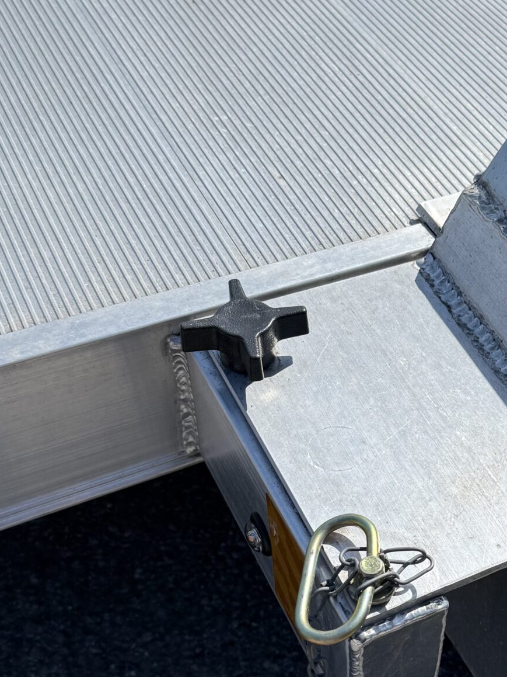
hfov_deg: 26.8
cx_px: 426
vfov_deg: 35.9
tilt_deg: -47.7
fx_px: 1035
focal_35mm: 53
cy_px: 439
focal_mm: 6.76
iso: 80
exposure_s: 1/7353
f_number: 1.78
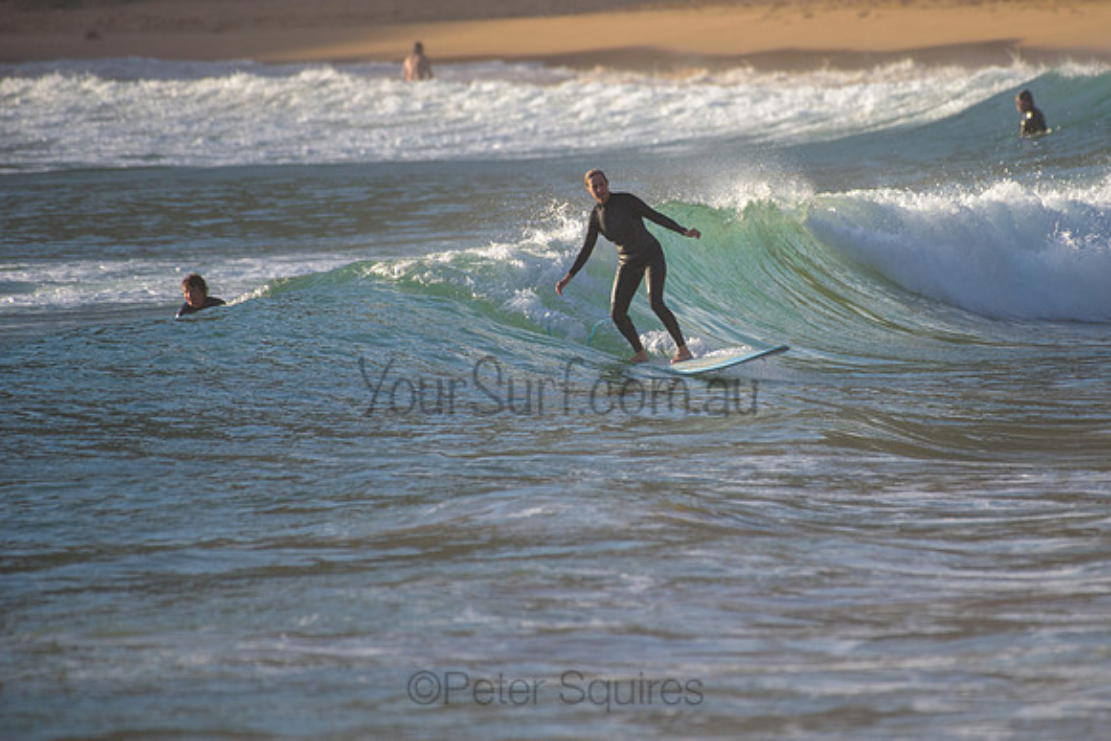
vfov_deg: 2.3
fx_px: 18707
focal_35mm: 606
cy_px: 292
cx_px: 673
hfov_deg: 3.4
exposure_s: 1/2000
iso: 320
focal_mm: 500
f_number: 5.6
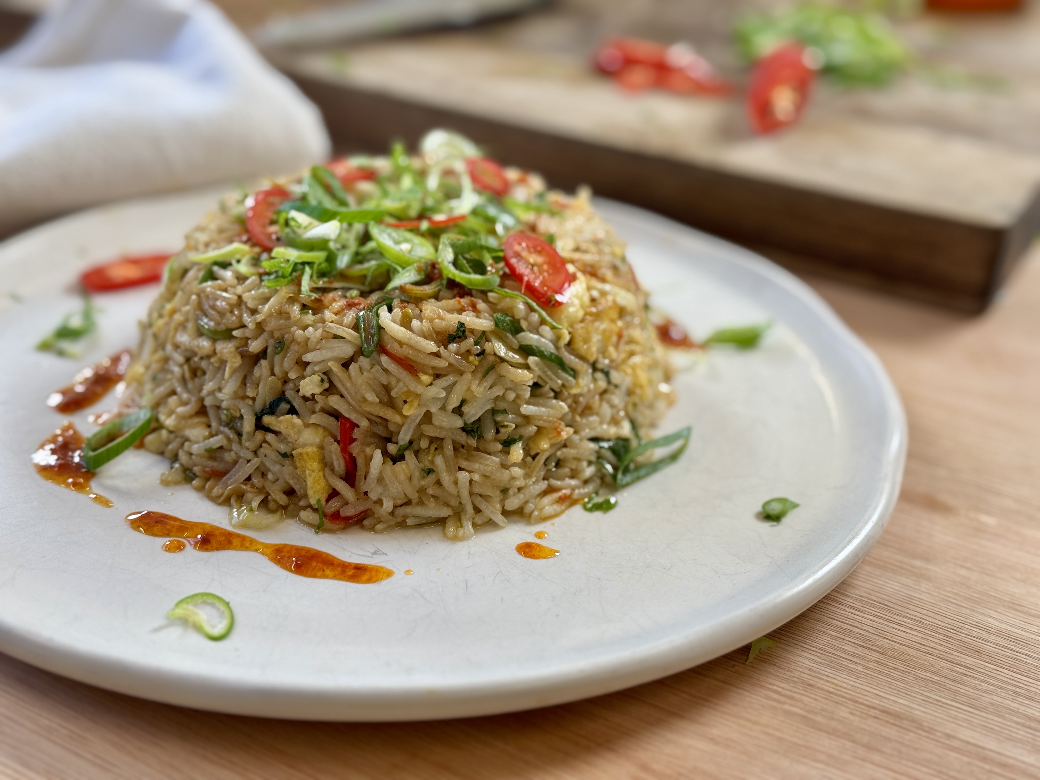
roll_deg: -2.0
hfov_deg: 39.7
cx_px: 520
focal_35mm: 48
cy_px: 390
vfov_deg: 30.3
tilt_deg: -30.5
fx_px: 1442
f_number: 1.78
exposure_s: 1/100
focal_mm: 6.76
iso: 50
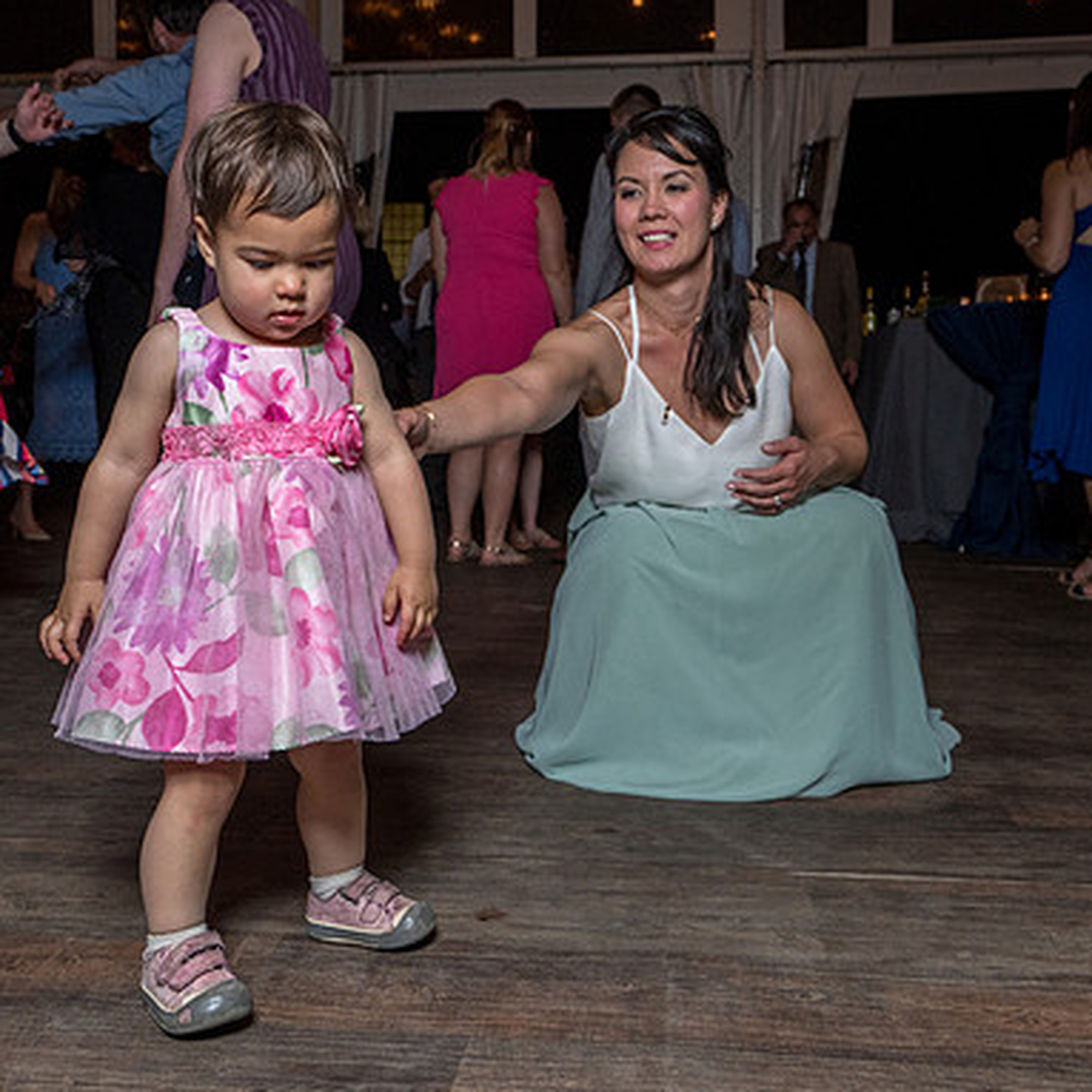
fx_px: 1249
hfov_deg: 47.2
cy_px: 452
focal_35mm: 35
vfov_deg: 47.0
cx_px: 514
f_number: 5.6
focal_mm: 22
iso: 2000
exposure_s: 1/200
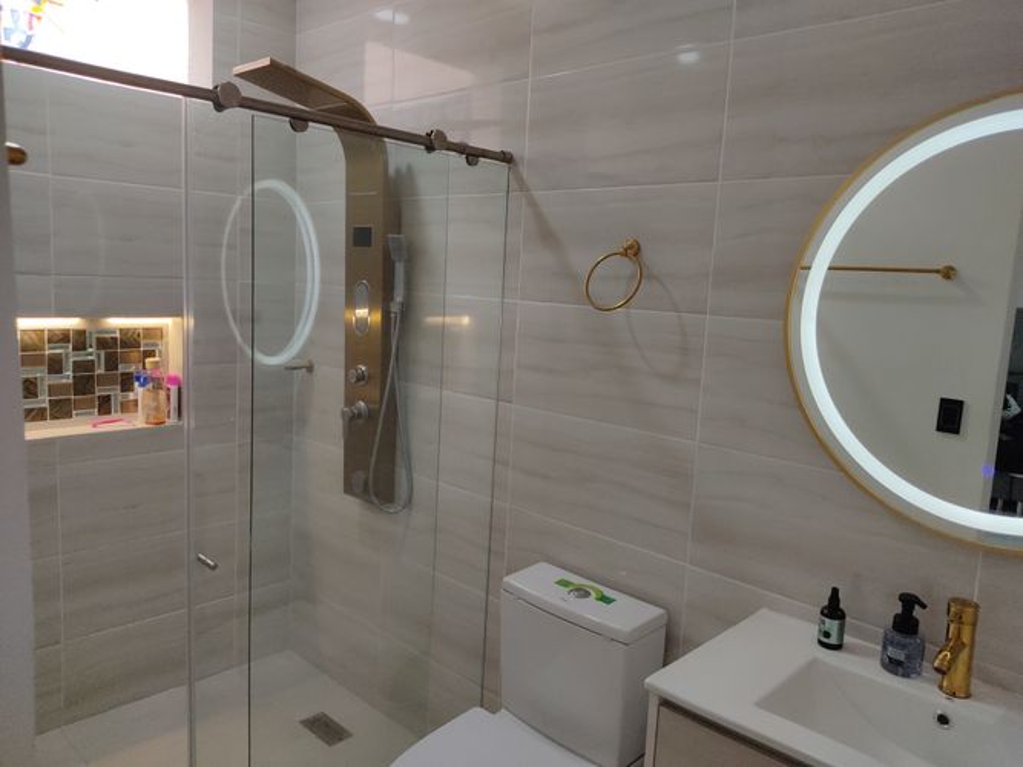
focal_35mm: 26
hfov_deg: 67.3
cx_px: 512
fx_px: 768
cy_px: 384
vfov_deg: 53.0
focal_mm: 4.74
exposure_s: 1/60
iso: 102
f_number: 1.79
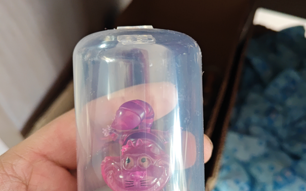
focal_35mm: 33
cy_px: 126
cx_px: 155
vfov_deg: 37.9
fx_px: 275
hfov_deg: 58.1
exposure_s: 1/32.9
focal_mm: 5.43
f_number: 1.8
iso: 400
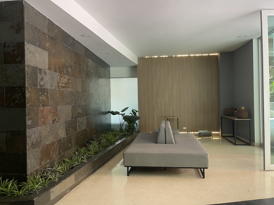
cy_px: 102
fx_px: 198
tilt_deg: -0.8
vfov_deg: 54.9
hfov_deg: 69.4
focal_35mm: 25
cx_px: 137
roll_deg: +0.7
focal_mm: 5.1
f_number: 1.6
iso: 125
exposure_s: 1/67
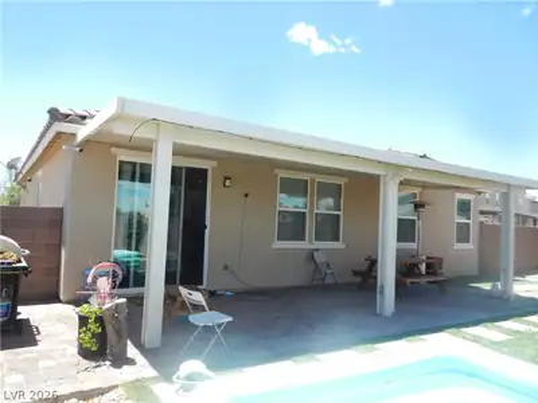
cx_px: 269
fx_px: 389
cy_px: 202
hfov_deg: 69.4
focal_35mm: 25
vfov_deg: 54.9
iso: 125
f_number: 3.2
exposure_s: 1/500
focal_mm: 4.5
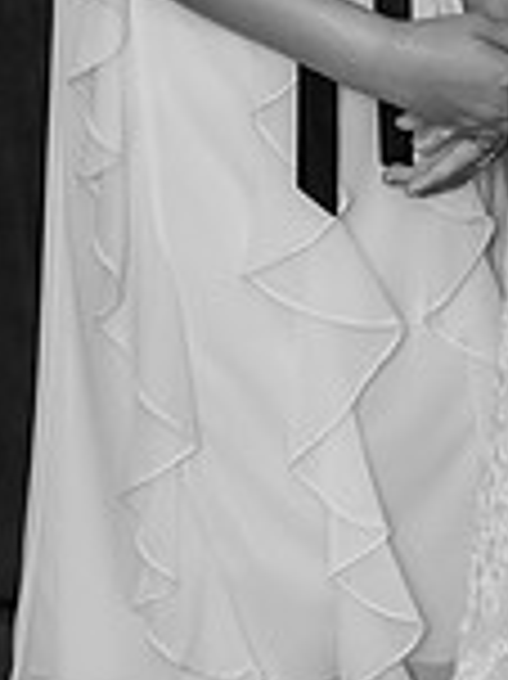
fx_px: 3939
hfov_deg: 7.4
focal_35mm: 201
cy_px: -266
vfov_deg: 9.6
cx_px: 236
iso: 1600
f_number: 4.5
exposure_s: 1/60
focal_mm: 70
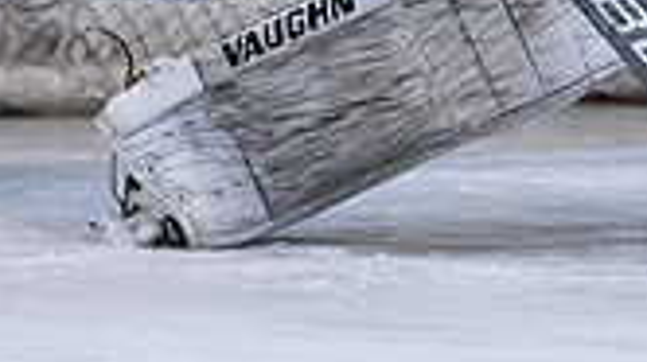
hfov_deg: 2.4
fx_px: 15682
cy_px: -342
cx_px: 761
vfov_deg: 1.3
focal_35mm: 915
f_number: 3.2
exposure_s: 1/640
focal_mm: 135
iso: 2000
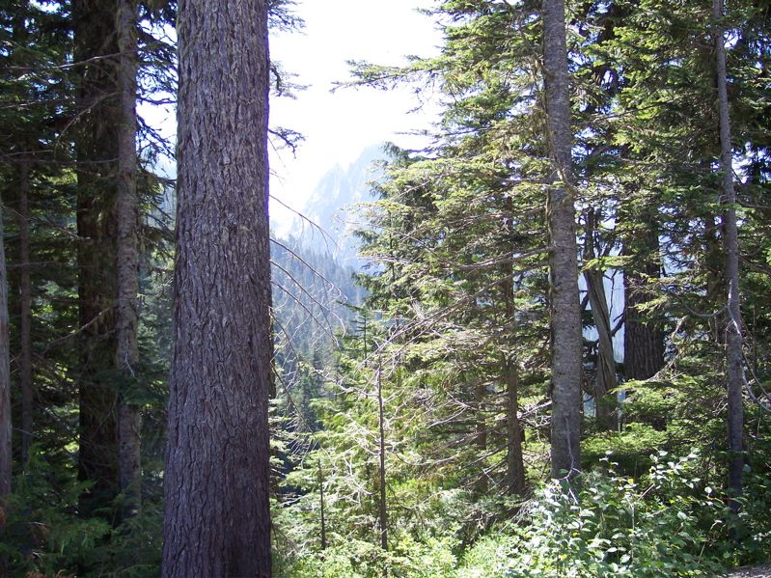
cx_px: 386
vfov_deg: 37.7
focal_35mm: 38
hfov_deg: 49.0
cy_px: 289
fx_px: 846
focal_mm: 8
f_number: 2.8
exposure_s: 1/250
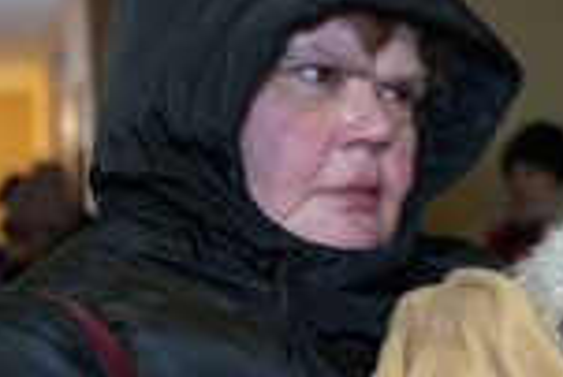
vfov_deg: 16.5
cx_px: 406
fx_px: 1284
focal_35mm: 82
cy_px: 342
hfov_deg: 24.5
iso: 1600
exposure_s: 1/40
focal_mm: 31
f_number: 2.8
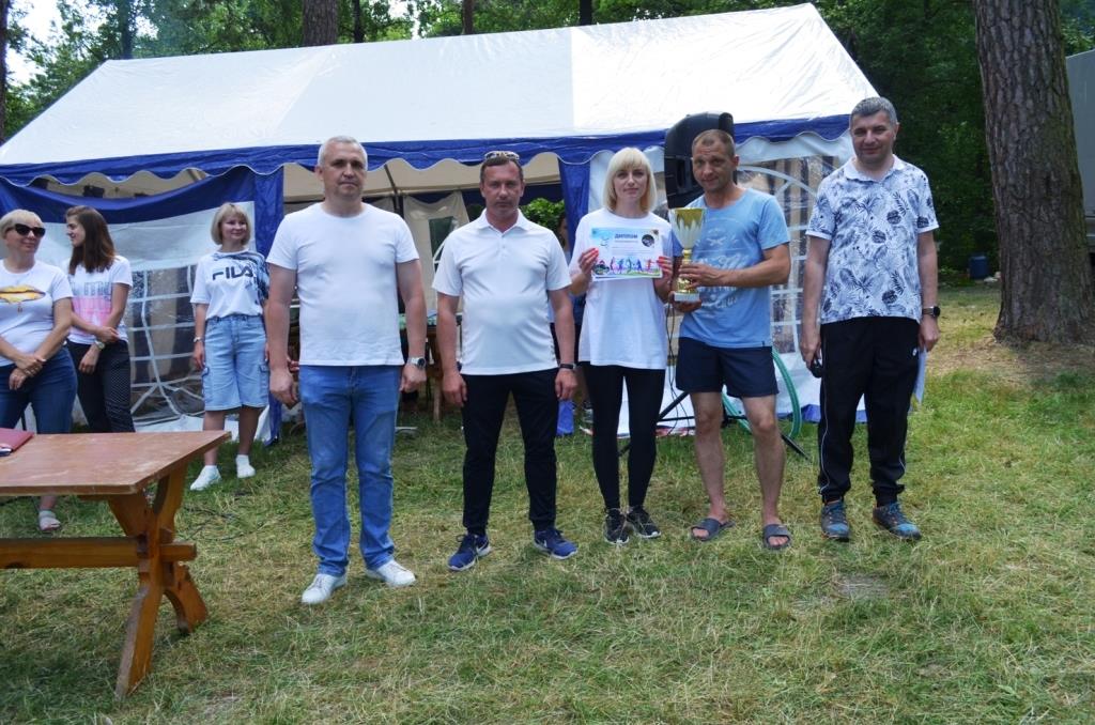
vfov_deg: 43.4
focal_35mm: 30
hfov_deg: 62.0
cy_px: 362
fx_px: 911
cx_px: 548
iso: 200
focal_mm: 20
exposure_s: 1/160
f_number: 6.3
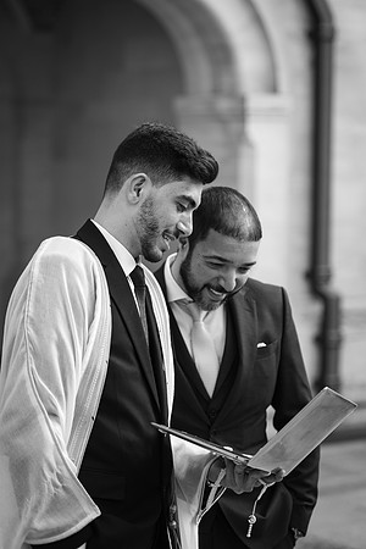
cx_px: 183
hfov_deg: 13.4
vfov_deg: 20.0
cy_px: 274
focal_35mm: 102
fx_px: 1555
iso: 200
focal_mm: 102
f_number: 2.8
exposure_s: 1/400
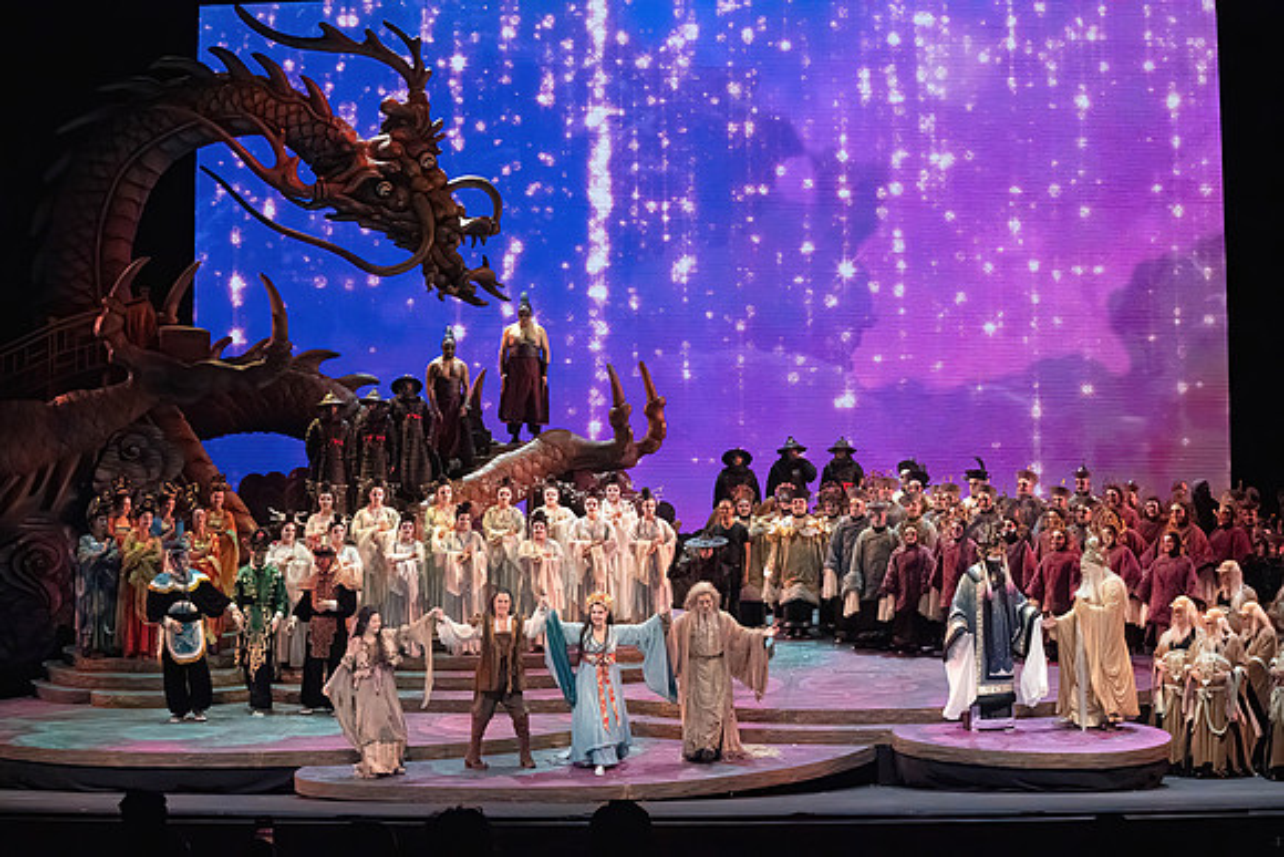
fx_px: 2497
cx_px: 642
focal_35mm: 70
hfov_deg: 28.8
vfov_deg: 19.5
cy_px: 428
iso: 20000
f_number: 10
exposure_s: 1/1000
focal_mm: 70
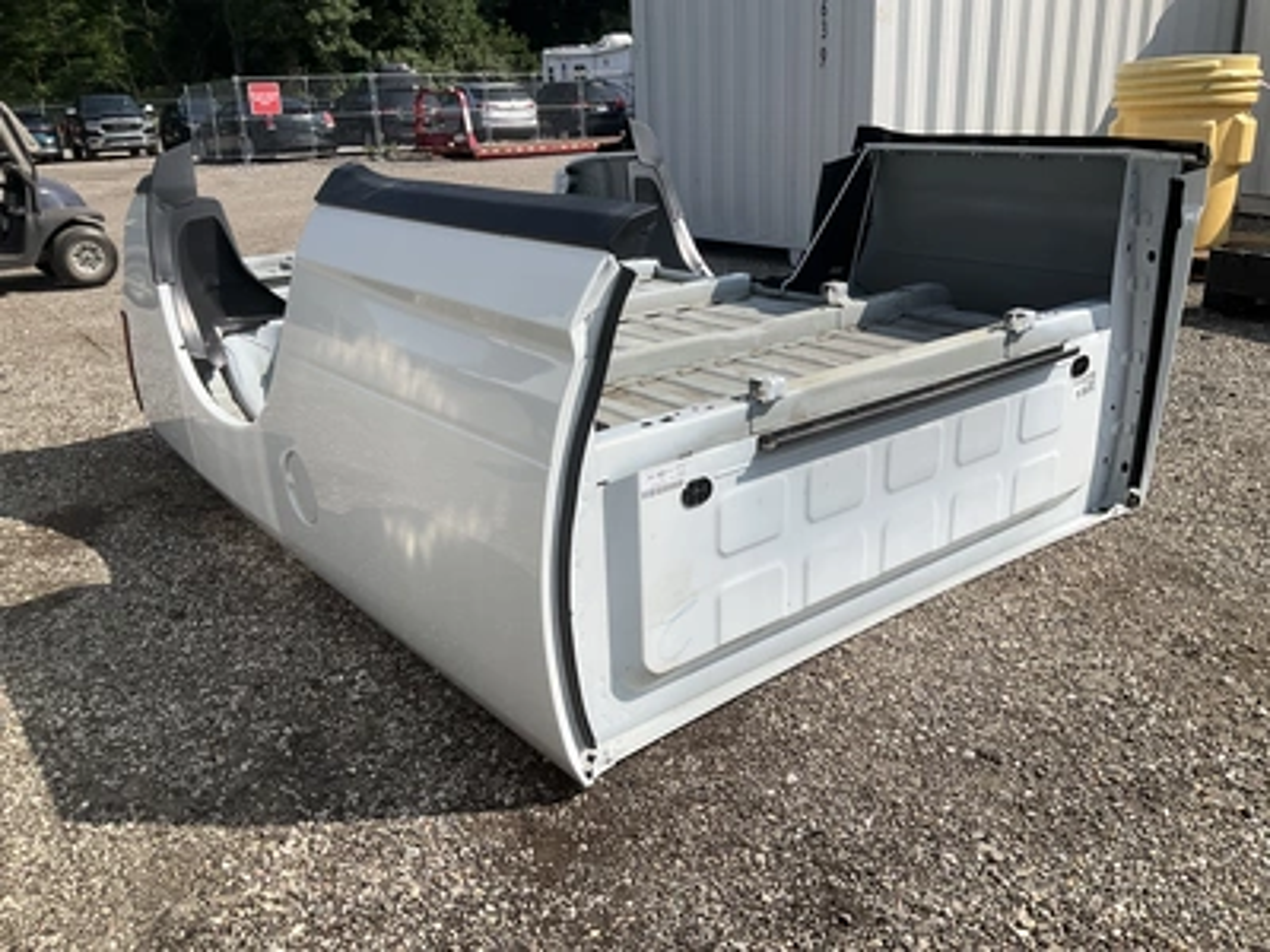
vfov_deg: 48.2
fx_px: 1064
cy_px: 476
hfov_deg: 61.7
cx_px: 635
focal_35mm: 29
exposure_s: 1/2227
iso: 25
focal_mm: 3
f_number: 1.8
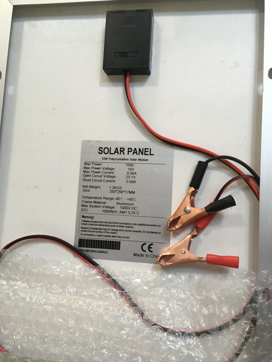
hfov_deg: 48.2
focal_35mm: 29
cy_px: 181
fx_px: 304
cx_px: 136
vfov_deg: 61.7
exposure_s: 1/33
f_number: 2.2
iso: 64
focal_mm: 4.15
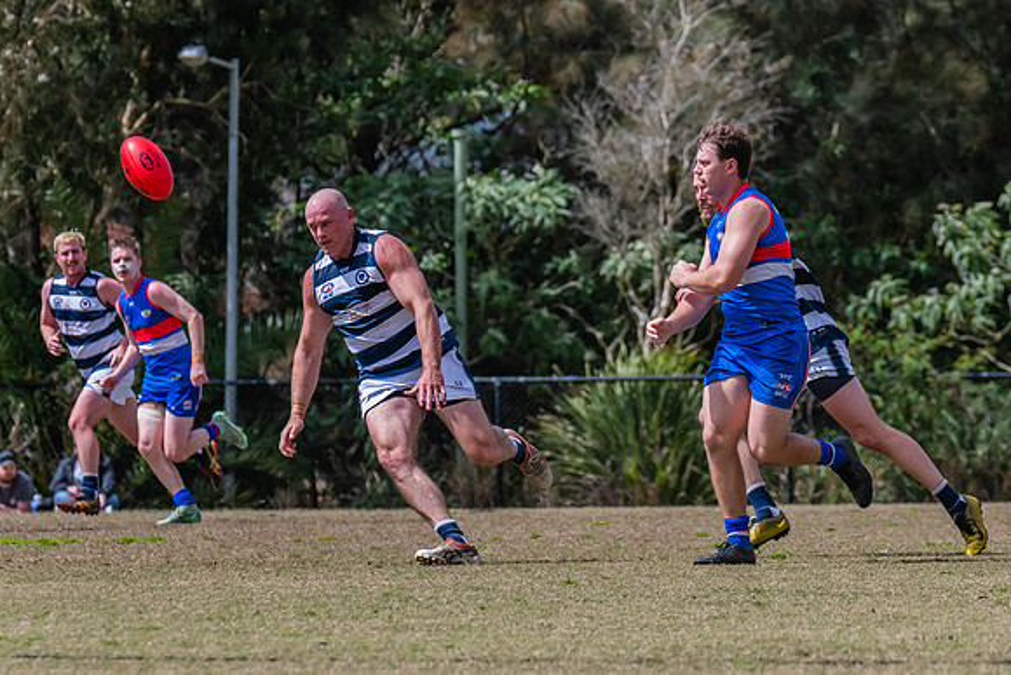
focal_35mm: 456
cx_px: 779
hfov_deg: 4.5
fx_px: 12812
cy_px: 381
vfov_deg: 3.0
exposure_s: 1/1600
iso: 800
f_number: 8
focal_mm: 290
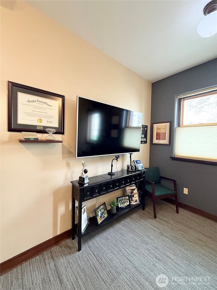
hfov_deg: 85.7
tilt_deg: -1.9
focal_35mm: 14
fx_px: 117
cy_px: 145
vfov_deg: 102.1
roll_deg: -1.1
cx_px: 108
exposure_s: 1/60
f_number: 2.2
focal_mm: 2.22
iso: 400
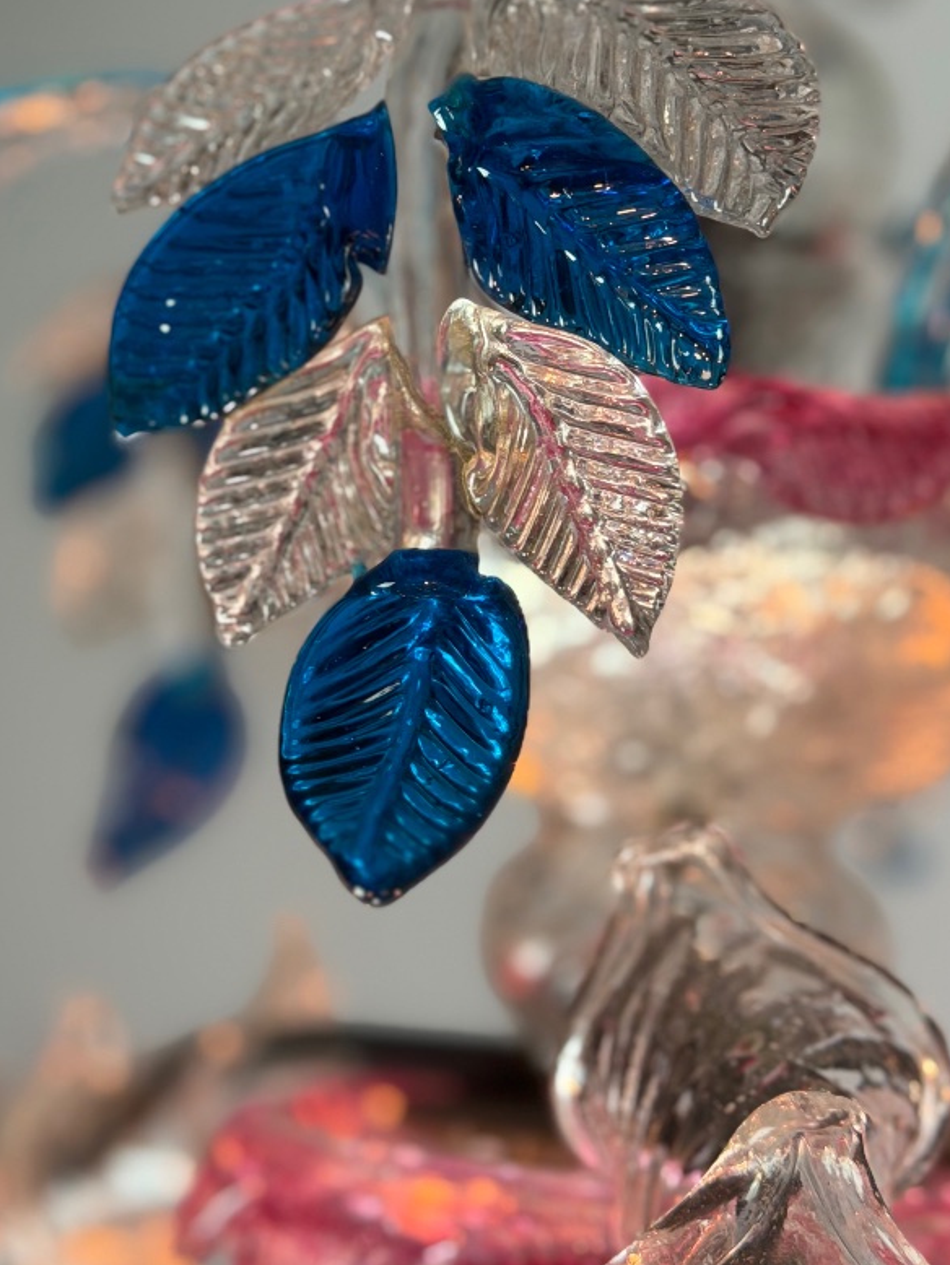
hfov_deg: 19.9
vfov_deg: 26.1
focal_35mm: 74
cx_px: 444
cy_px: 345
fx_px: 2706
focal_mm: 6.76
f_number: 1.78
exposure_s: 1/50
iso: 160
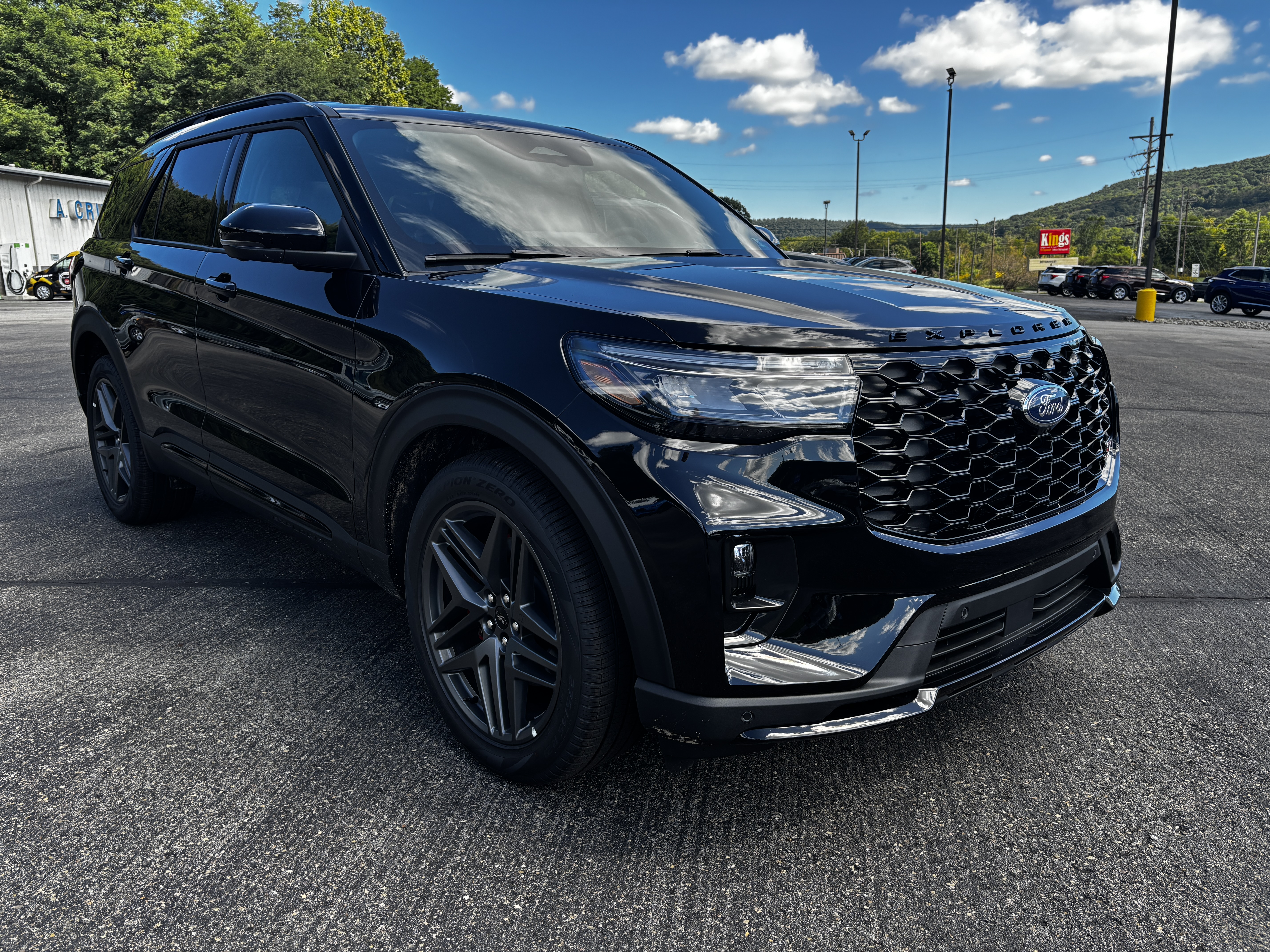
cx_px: 635
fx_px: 954
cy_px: 476
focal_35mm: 26
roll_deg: +1.5
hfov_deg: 67.3
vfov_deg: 53.1
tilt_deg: -13.0
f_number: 1.6
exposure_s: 1/675
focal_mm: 5.96
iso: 50
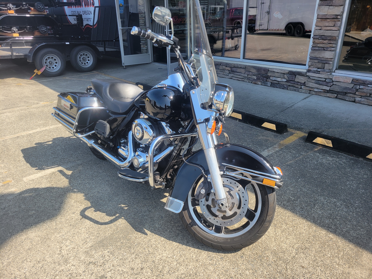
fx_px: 279
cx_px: 186
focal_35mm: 26
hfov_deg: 67.3
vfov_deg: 53.1
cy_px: 140
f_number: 1.8
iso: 40
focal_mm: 5.4
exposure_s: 1/897
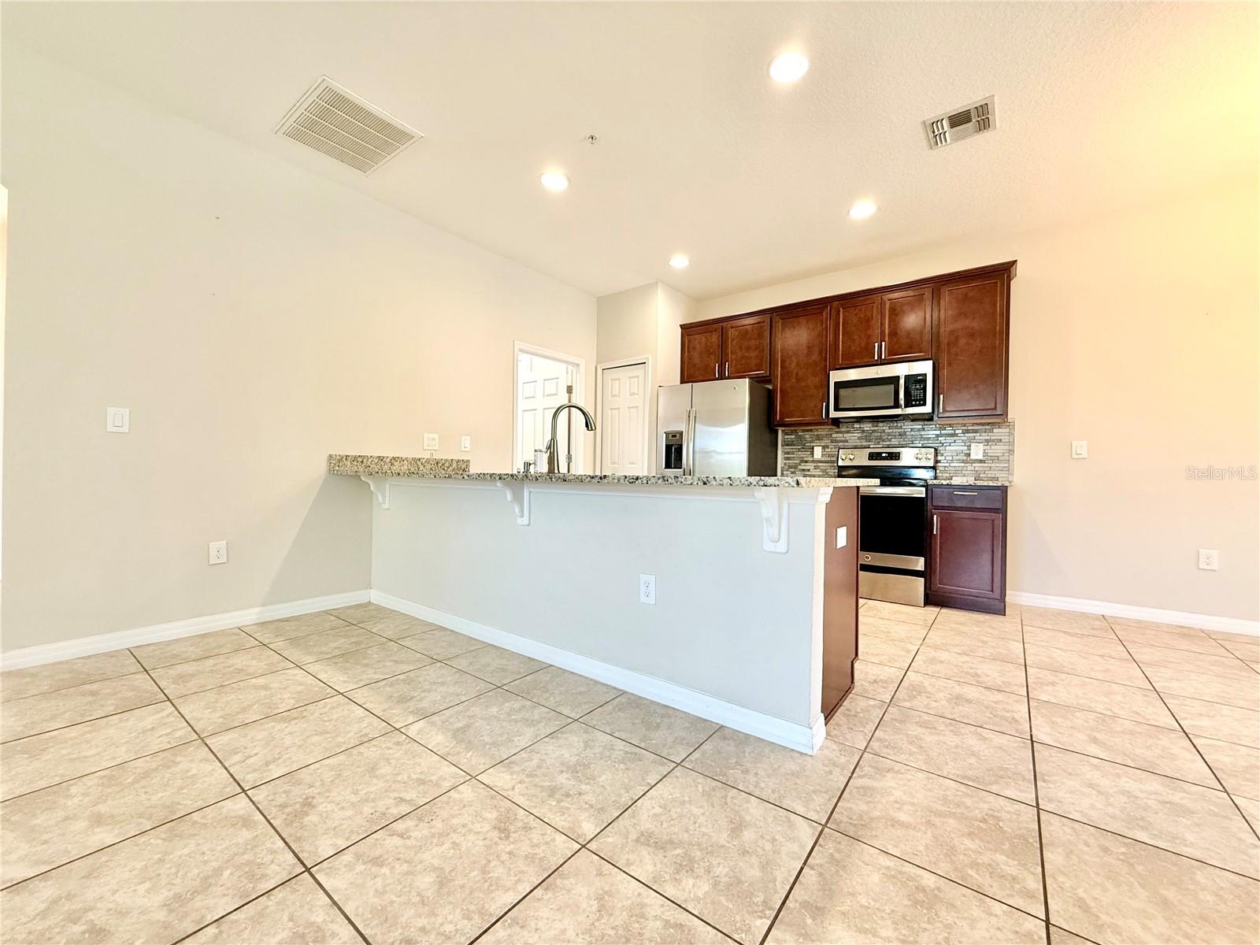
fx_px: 510
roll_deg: -0.8
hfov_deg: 102.1
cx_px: 630
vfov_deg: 85.7
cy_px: 472
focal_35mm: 14
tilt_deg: -0.3
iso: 200
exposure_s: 1/60
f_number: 2.2
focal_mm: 2.22
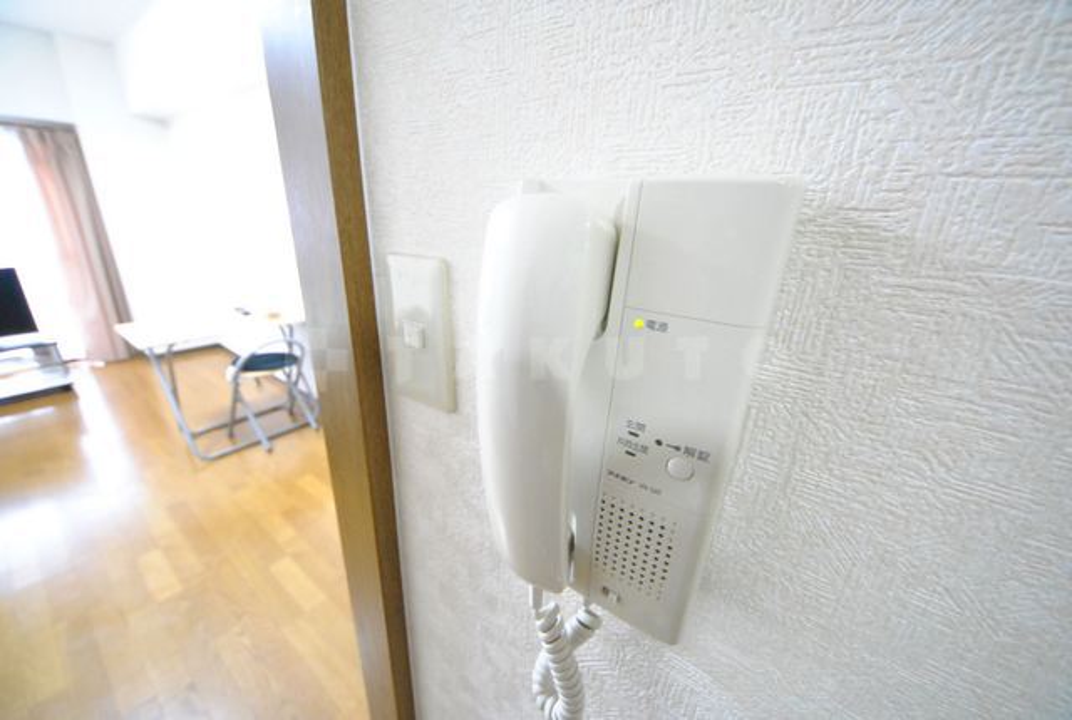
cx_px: 536
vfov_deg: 90.3
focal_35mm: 12
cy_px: 360
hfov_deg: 112.5
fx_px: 358
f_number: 4.5
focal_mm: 8
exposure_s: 1/15
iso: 1600
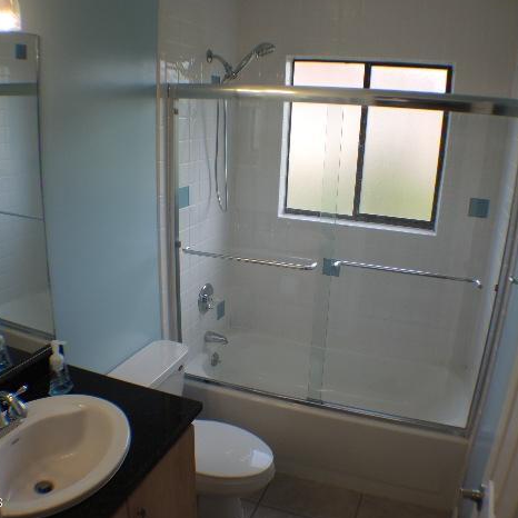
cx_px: 277
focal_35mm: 34
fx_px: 576
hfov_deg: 48.4
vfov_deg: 48.5
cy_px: 258
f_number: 2
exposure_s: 1/250
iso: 80
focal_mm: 6
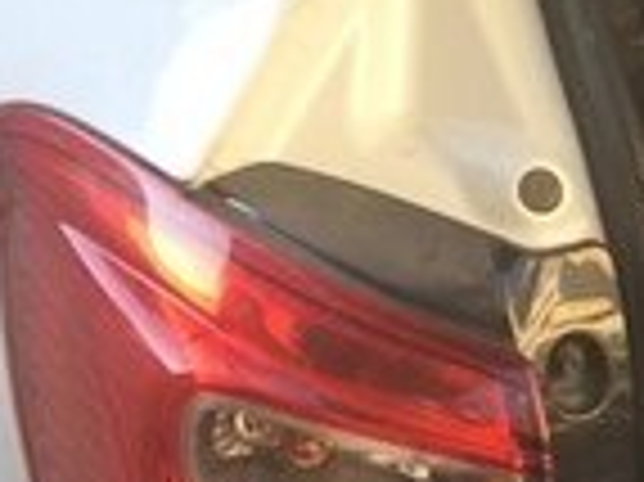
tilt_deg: -29.5
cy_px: 151
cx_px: 1180
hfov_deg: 13.2
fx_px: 2491
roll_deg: -7.0
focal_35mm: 134
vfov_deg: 11.0
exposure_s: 1/100
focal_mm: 4.15
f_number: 2.2
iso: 64
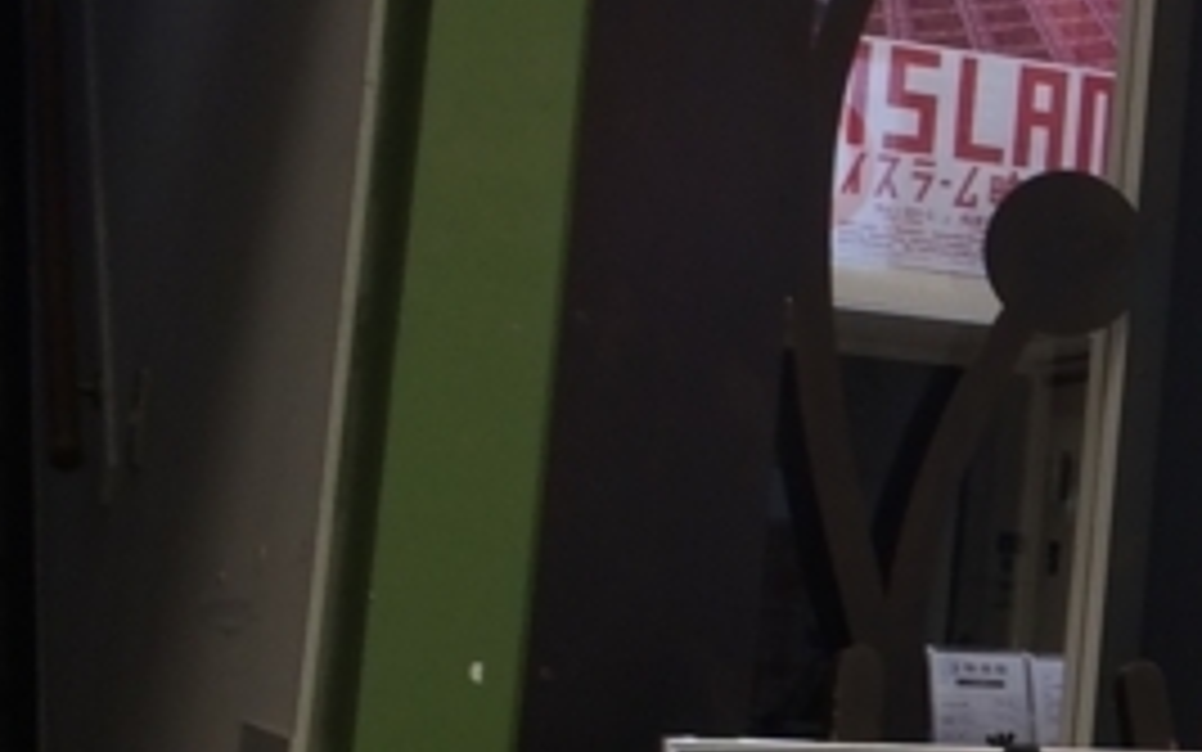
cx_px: 1891
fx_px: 3866
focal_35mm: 118
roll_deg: -2.8
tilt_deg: +3.6
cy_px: 365
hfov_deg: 16.0
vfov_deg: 11.1
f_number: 2.2
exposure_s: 1/120
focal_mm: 4.15
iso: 50
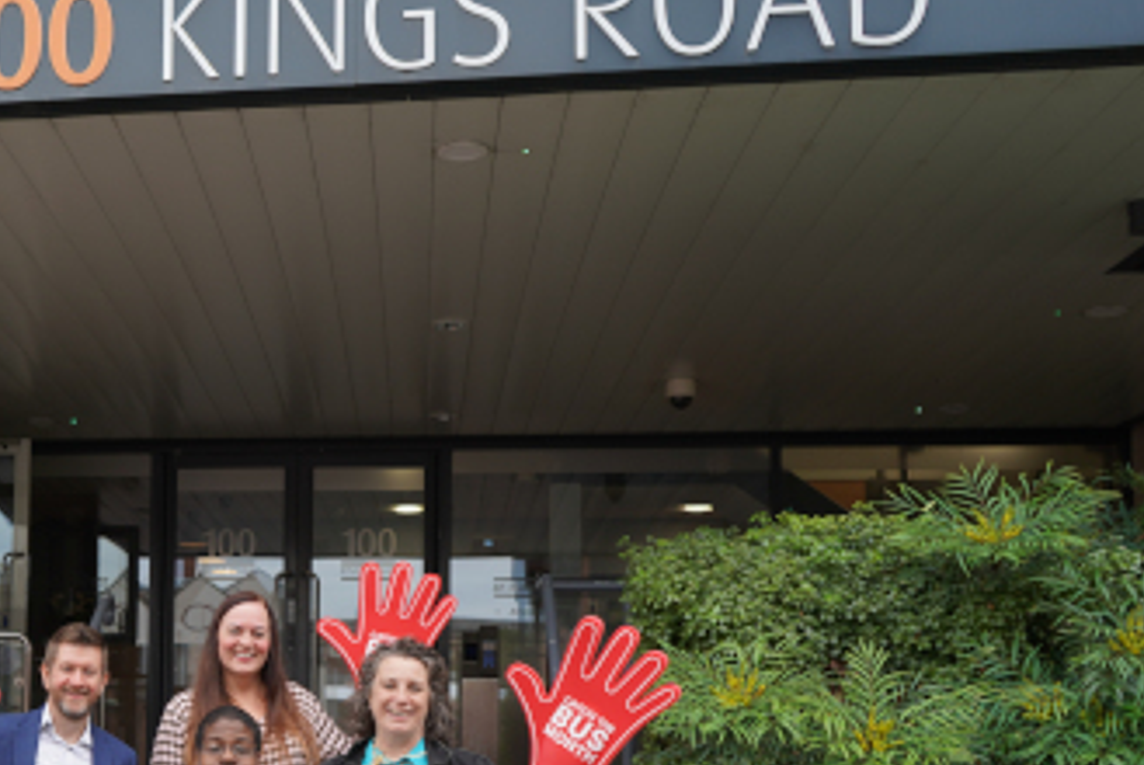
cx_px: 139
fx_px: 1622
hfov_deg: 36.7
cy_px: 622
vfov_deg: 26.0
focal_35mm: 51
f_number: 4
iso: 200
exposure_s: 1/160
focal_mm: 28
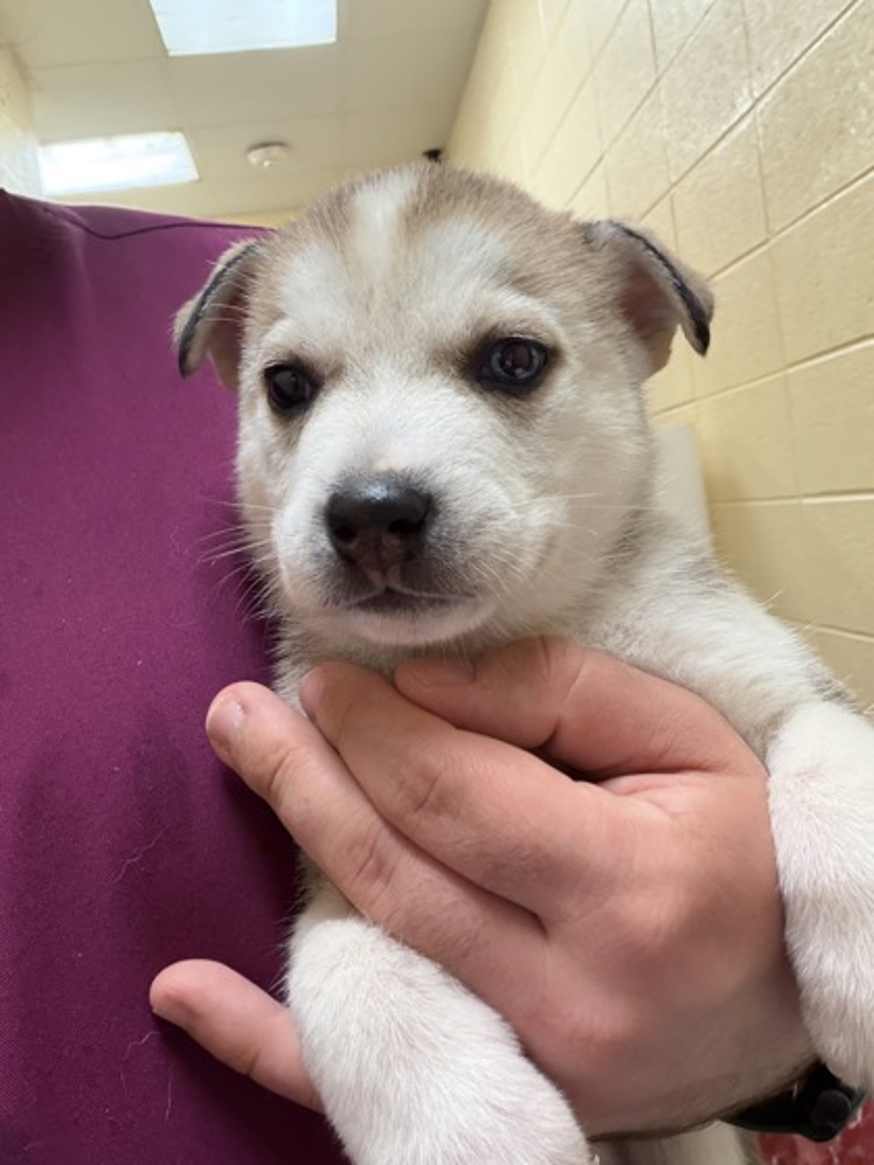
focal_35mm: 30
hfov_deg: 46.8
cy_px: 582
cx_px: 437
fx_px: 1010
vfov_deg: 60.0
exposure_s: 1/40
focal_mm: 2.71
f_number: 1.9
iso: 320
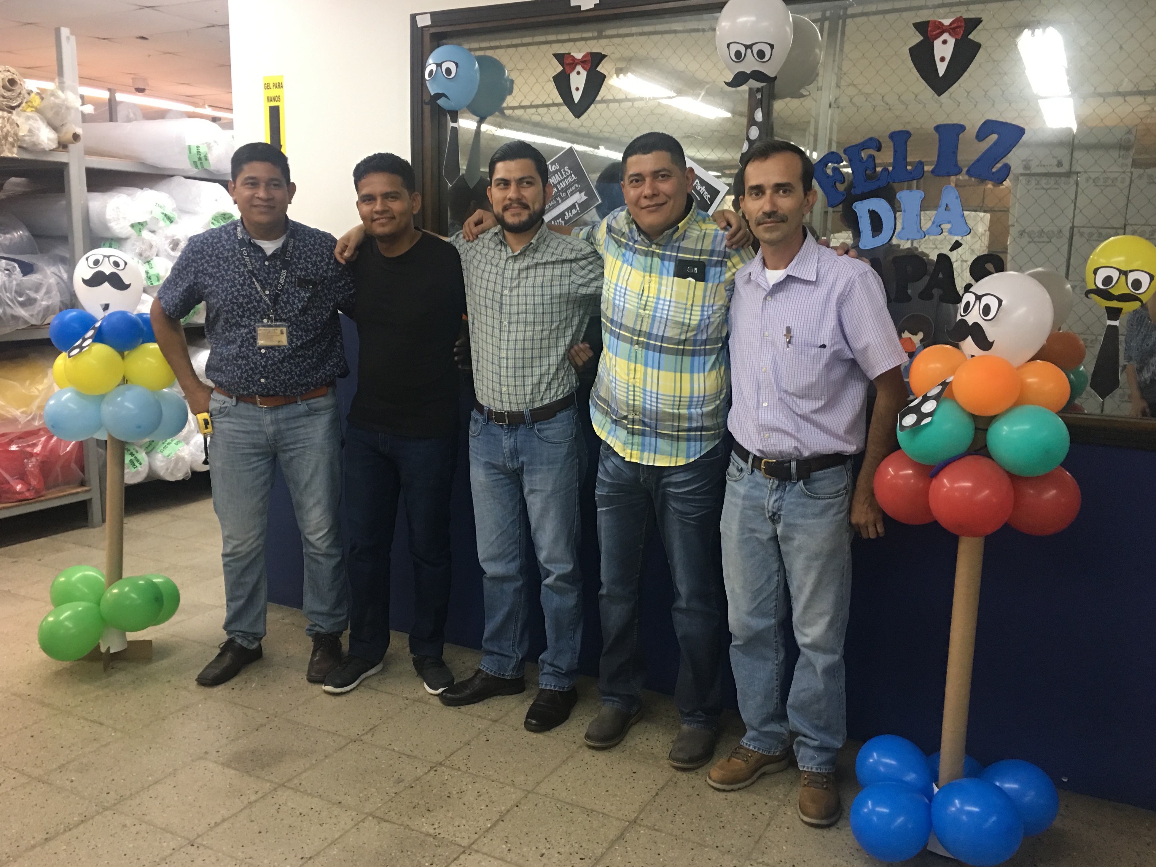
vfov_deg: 46.8
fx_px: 1002
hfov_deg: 60.0
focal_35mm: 30
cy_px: 442
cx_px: 570
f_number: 2.2
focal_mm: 4.15
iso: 64
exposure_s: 1/15
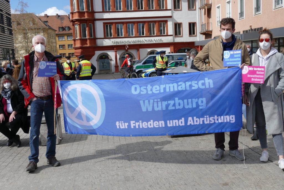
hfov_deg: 50.7
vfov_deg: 35.1
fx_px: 300
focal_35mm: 38
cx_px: 142
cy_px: 95
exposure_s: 1/2000
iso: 125
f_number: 3.2
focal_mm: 13.7
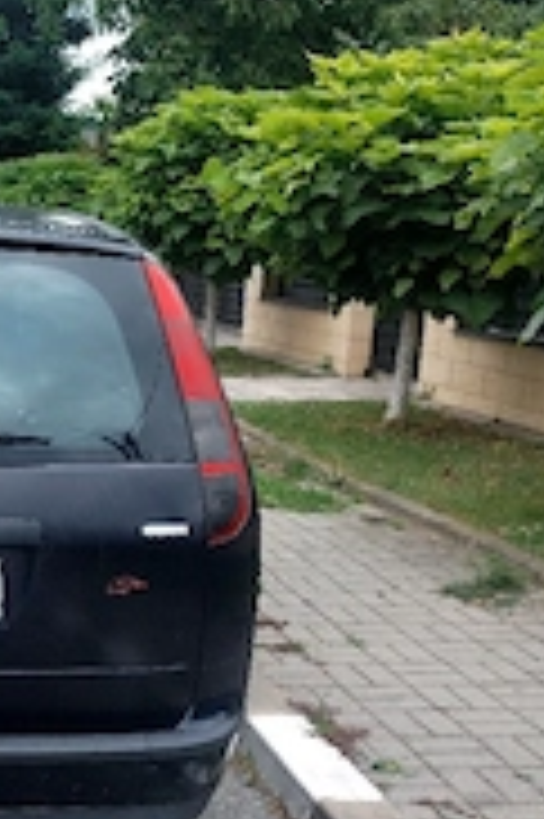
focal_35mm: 55
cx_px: -112
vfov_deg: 35.9
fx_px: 1249
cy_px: 554
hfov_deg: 22.6
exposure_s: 1/217
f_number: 1.8
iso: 25
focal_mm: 5.23
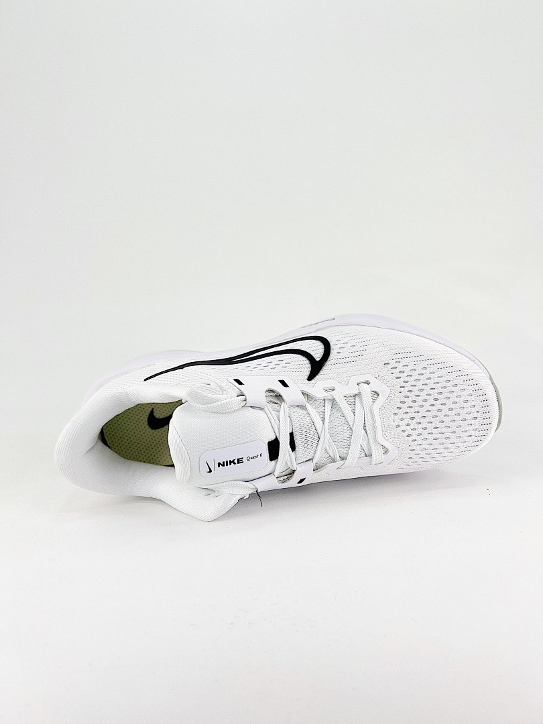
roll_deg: +1.7
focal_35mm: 26
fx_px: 544
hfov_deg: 53.1
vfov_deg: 67.3
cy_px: 362
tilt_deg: -6.6
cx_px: 272
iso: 50
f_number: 1.5
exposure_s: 1/1280
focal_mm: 5.7
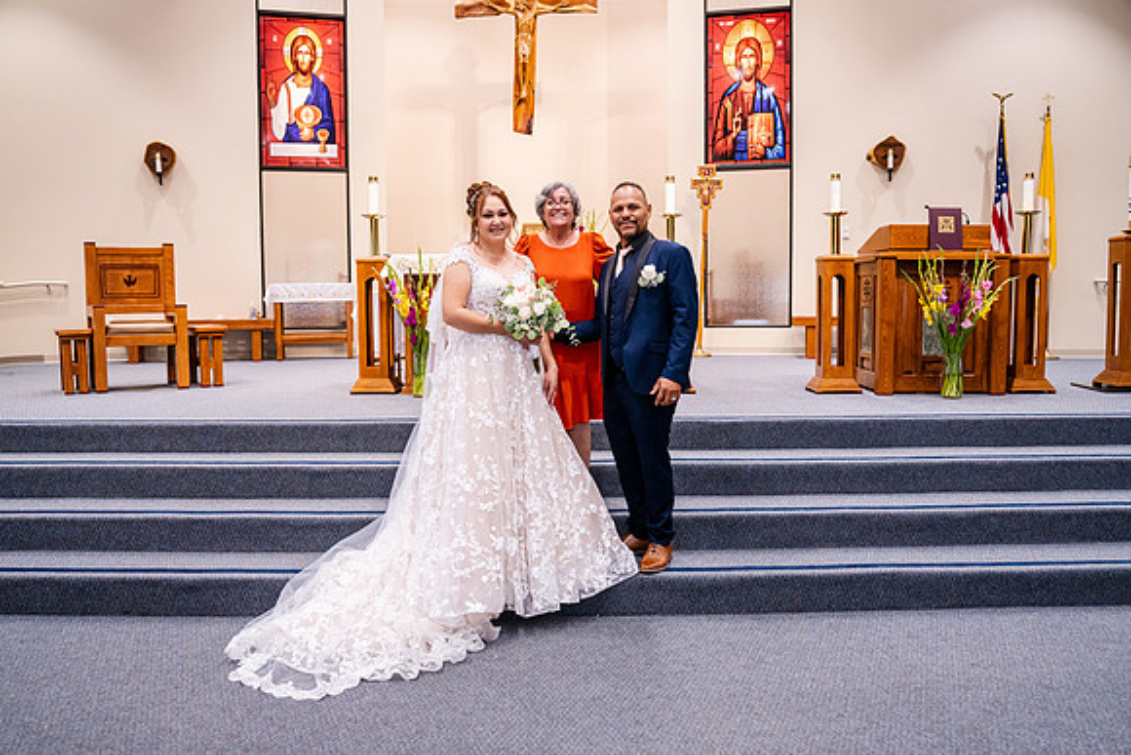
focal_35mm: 28
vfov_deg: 46.4
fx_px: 880
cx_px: 566
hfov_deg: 65.5
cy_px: 378
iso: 2000
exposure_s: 1/320
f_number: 3.5
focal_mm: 28
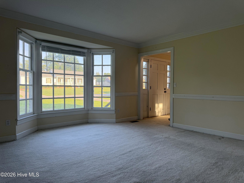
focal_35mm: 24
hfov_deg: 71.6
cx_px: 122
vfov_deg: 56.8
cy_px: 92
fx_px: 169
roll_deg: -0.2
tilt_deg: -0.6
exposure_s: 1/189
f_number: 1.78
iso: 80
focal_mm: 6.76
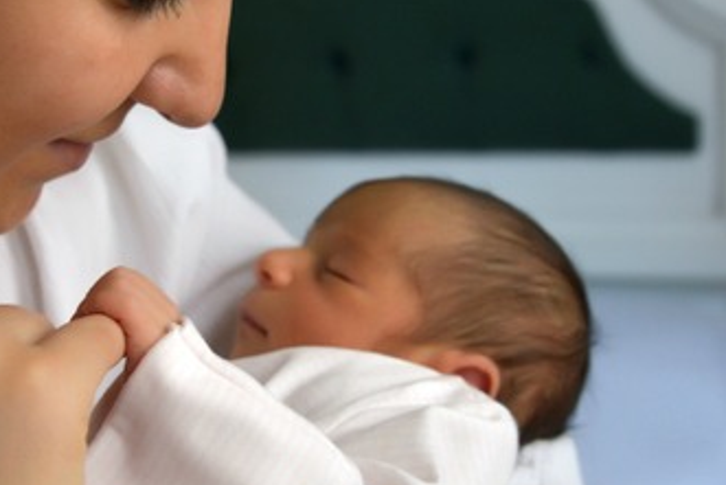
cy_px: 245
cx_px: 237
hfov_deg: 23.8
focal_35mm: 85
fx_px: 1715
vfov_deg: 16.1
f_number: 5
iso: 1000
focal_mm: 44
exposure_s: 1/50
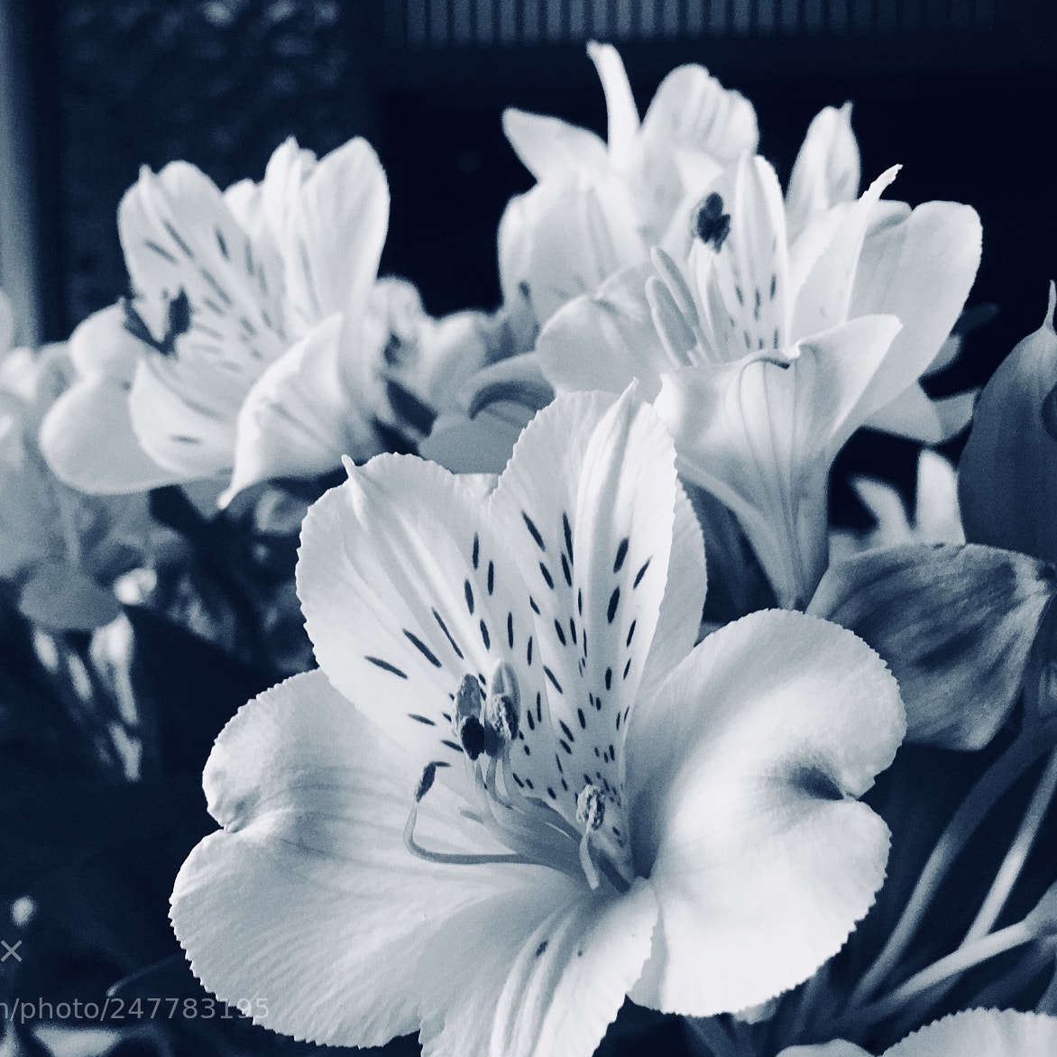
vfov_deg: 47.2
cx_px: 519
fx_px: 1209
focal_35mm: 35
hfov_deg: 47.2
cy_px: 538
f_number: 2.2
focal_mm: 4.15
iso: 25
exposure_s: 1/33
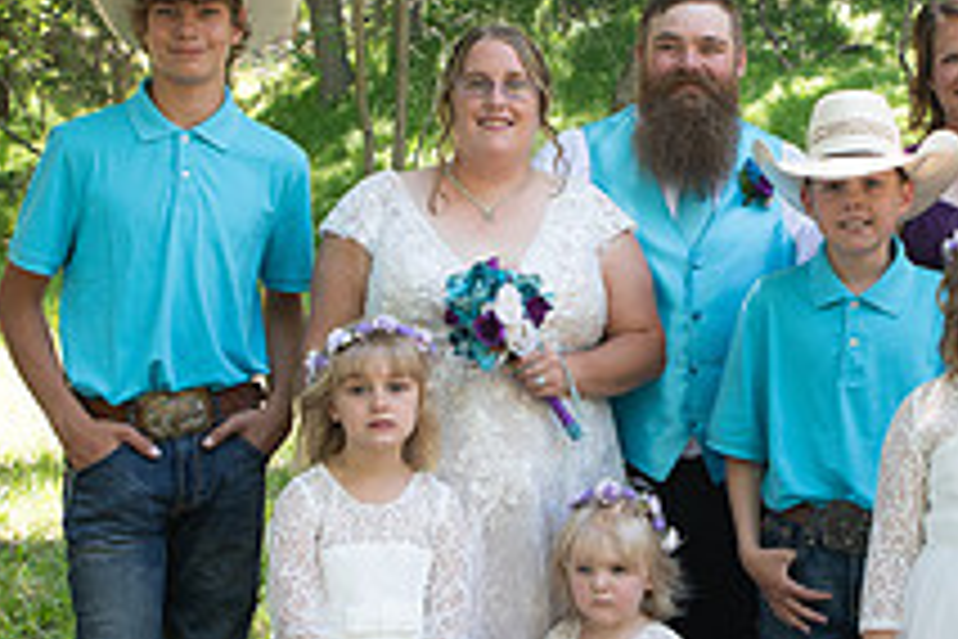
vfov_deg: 17.3
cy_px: 358
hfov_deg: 25.3
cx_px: 733
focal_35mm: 79
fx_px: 2102
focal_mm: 29
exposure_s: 1/125
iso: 250
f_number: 5
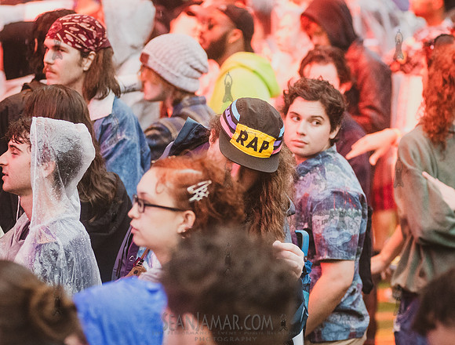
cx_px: 257
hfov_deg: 9.0
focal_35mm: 219
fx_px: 2894
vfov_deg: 6.8
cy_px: 137
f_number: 3.5
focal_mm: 135
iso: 5000
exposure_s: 1/500
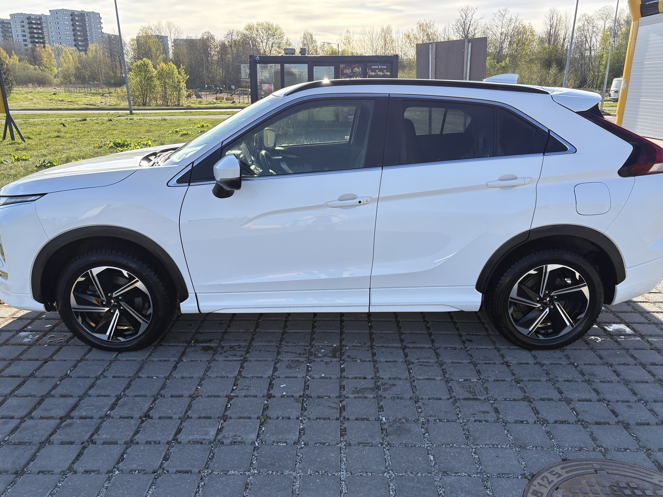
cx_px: 330
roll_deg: +0.1
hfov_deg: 63.5
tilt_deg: -18.5
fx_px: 536
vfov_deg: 49.7
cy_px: 267
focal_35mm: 28
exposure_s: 1/1337
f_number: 1.6
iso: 50
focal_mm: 5.96
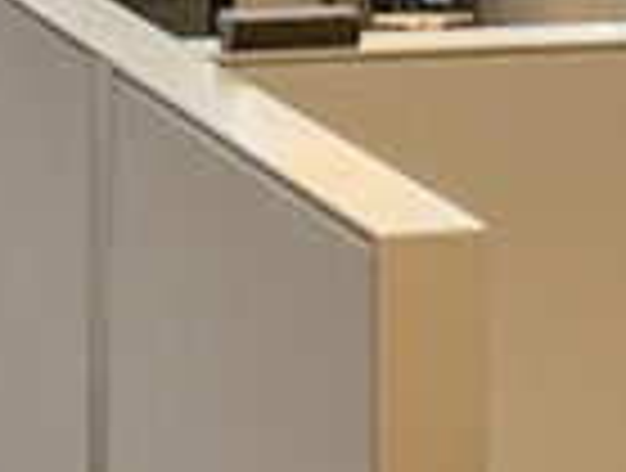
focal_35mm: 213
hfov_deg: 9.3
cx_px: 437
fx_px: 3862
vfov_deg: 6.8
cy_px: -436
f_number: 1.8
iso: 64
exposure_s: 1/60
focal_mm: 3
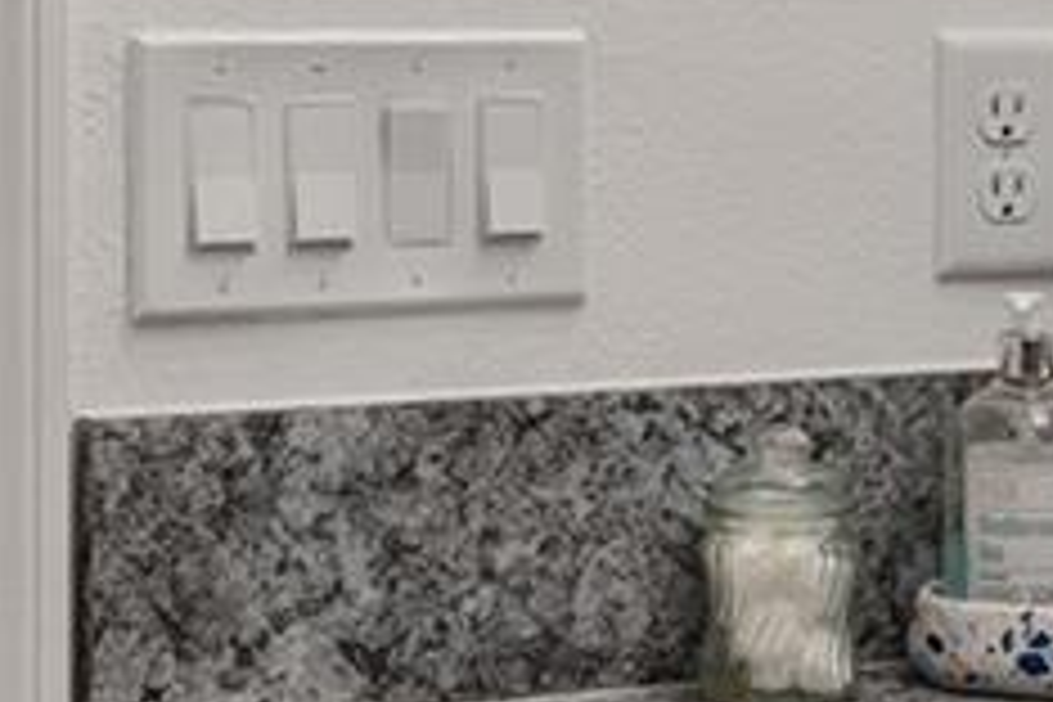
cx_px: 752
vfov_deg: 11.7
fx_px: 3393
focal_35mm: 116
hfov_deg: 17.6
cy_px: 27
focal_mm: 17
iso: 100
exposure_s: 1/15
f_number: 6.3
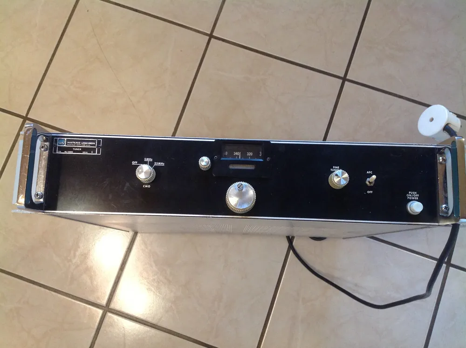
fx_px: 470
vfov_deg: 40.6
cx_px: 233
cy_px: 174
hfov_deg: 52.7
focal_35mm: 35
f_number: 2.4
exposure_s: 1/15
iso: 200
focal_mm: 4.28
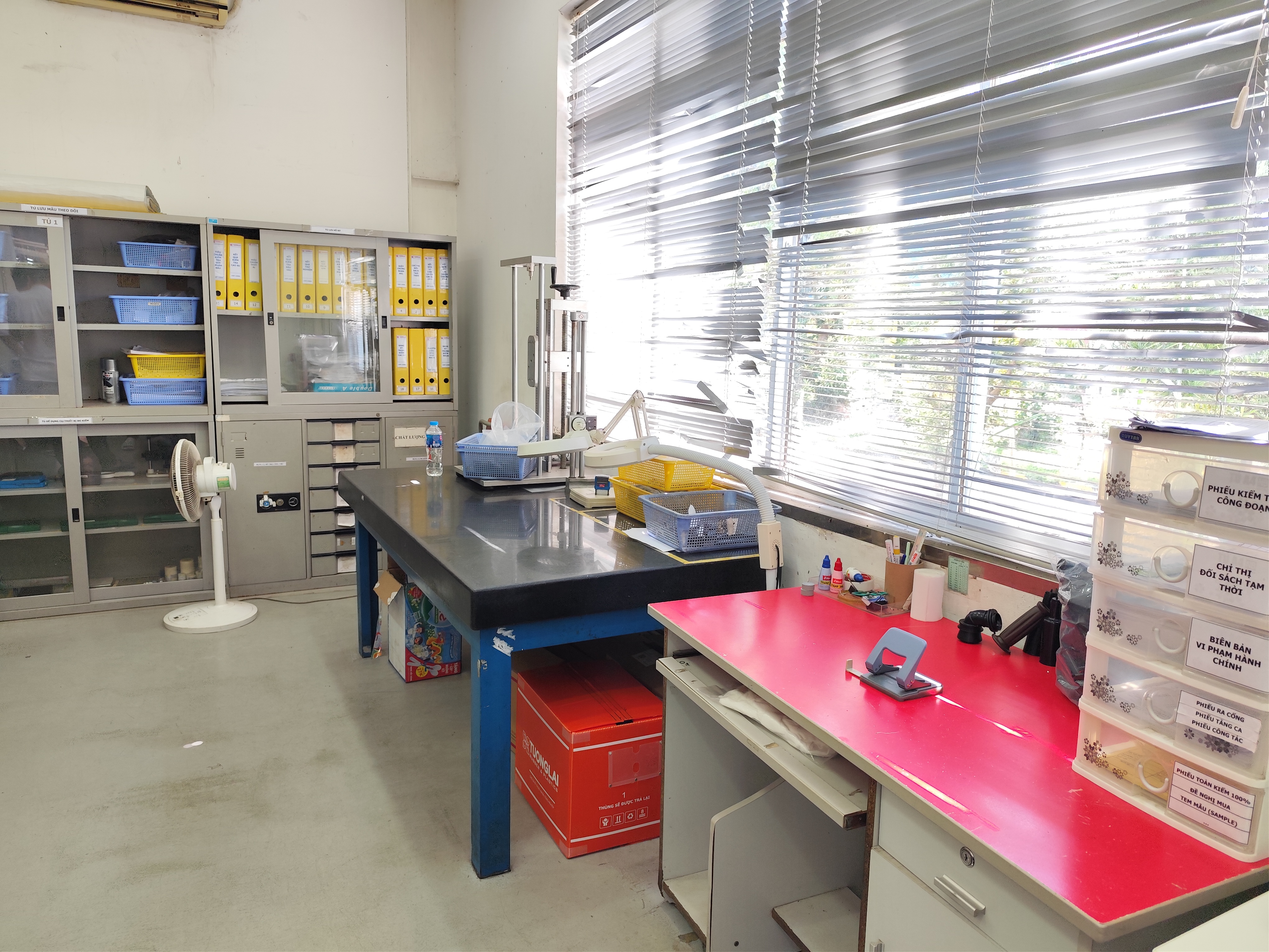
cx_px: 634
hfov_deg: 73.9
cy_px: 476
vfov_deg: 58.9
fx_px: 843
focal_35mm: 23
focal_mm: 6.14
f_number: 1.65
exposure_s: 1/100
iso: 250
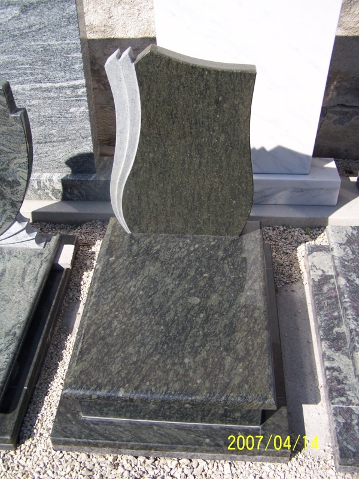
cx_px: 180
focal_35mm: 38
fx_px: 525
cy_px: 240
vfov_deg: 49.0
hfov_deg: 37.7
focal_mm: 6.3
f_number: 2.8
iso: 80
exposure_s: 1/800
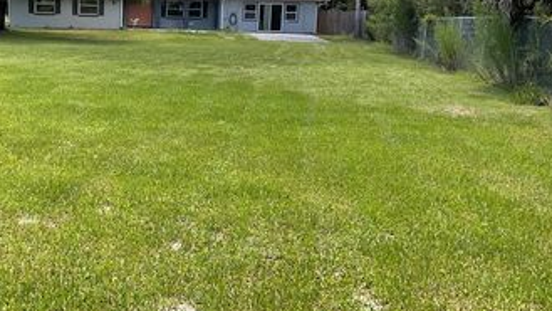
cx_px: 149
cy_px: 113
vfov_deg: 24.8
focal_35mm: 48
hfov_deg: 41.8
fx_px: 703
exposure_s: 1/310
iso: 16
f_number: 1.8
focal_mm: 3
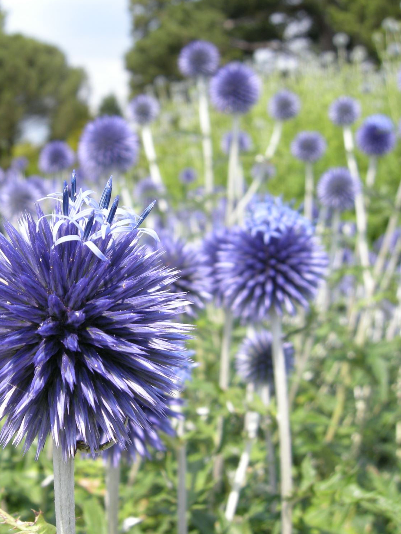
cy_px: 267
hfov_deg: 30.2
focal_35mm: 47
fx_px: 726
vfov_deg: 40.4
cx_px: 86
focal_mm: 7.5
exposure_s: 1/160
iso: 64
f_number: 4.8
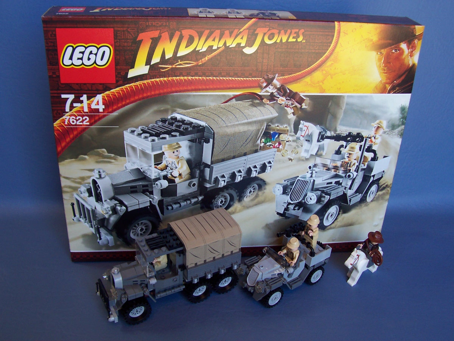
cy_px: 170
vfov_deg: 38.7
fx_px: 485
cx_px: 227
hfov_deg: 50.1
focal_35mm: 37
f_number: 2.8
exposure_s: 1/60
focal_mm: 5.6
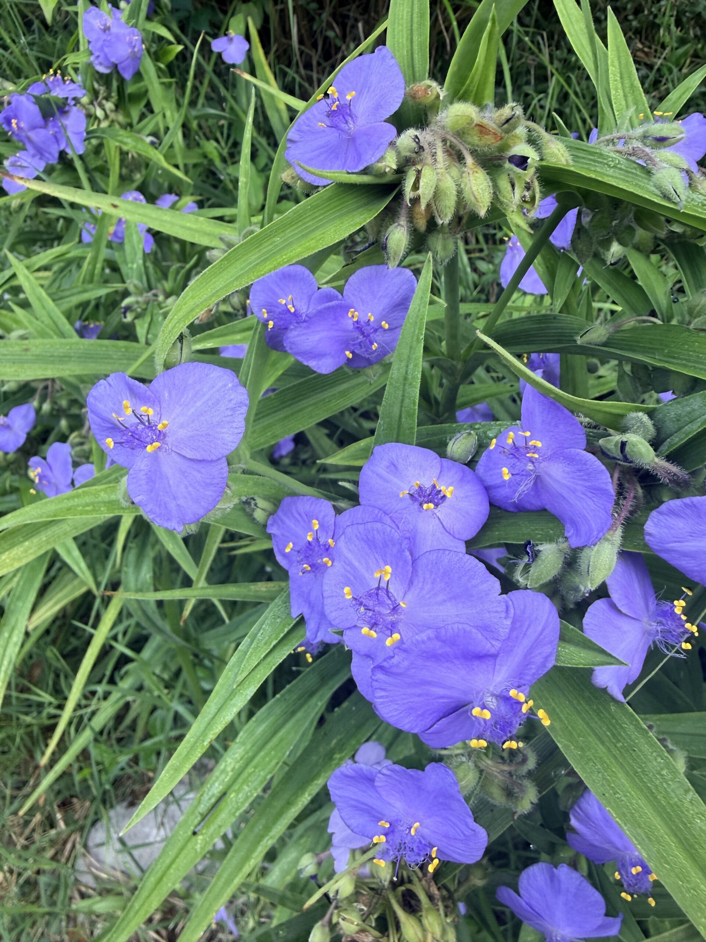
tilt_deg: -35.9
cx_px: 353
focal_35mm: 24
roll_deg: +2.5
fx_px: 653
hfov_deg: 56.8
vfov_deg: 71.6
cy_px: 471
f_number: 2.2
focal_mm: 2.22
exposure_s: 1/99
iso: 80
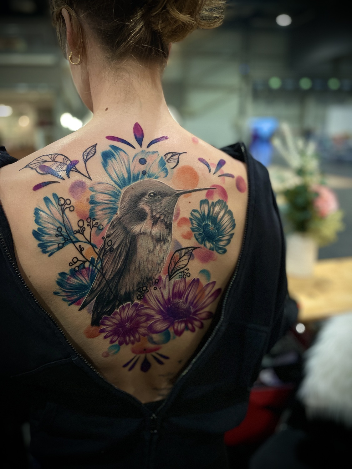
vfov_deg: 67.3
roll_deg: +0.6
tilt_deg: -16.5
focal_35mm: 26
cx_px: 176
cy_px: 234
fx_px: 353
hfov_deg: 53.1
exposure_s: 1/51
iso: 200
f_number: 1.6
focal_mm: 4.2
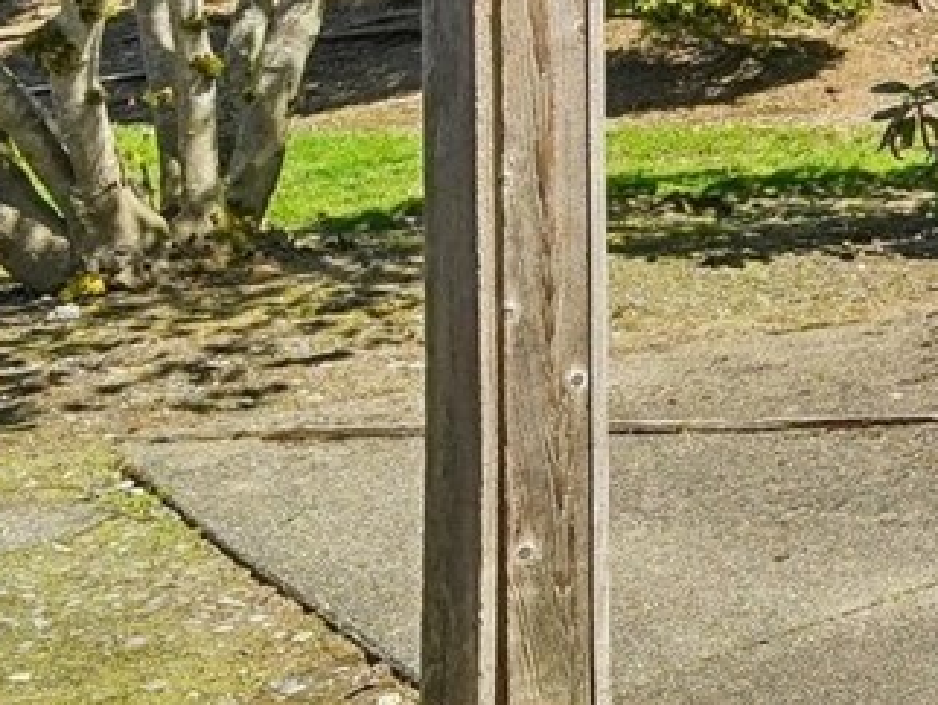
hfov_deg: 15.5
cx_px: 2151
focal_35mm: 81
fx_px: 2197
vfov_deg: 17.6
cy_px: -77
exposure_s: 1/1000
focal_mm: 16
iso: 1600
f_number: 8
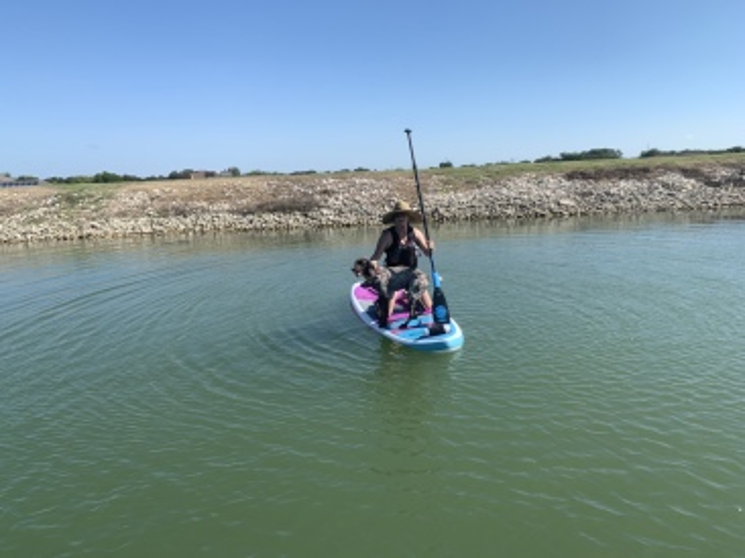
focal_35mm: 26
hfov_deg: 67.3
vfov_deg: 53.0
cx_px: 372
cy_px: 279
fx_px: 559
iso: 25
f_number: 1.8
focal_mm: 4.25
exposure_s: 1/2114
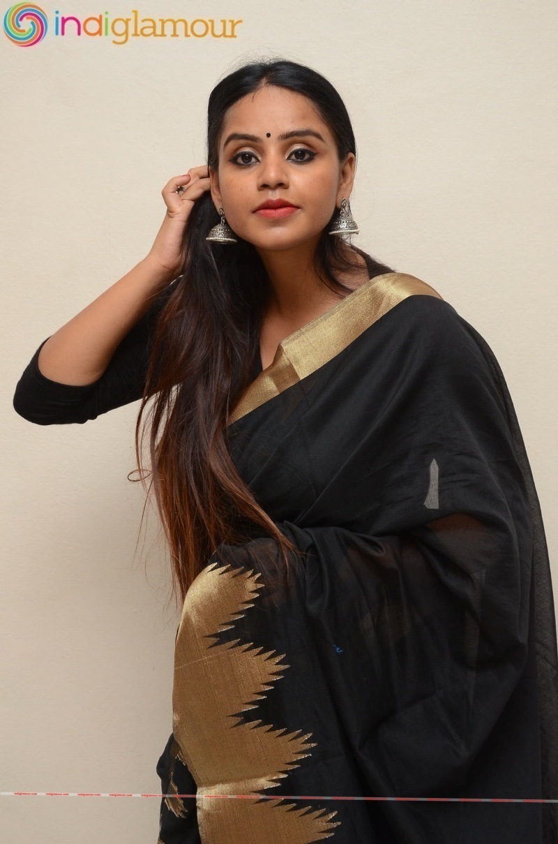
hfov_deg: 18.1
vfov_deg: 27.1
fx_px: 1753
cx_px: 279
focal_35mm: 75
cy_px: 422
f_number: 7.1
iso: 1000
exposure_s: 1/125
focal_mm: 50
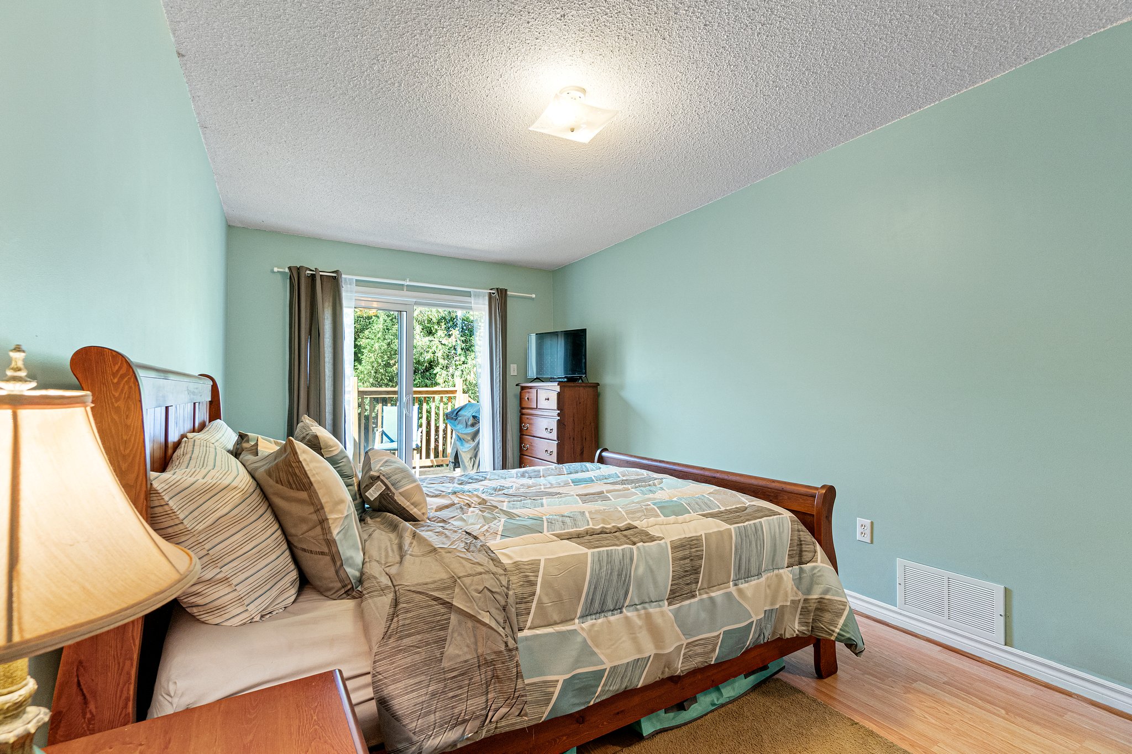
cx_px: 566
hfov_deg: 100.4
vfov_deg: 77.3
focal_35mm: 15
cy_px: 377
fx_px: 472
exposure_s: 1/10
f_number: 6.3
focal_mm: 10
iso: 640
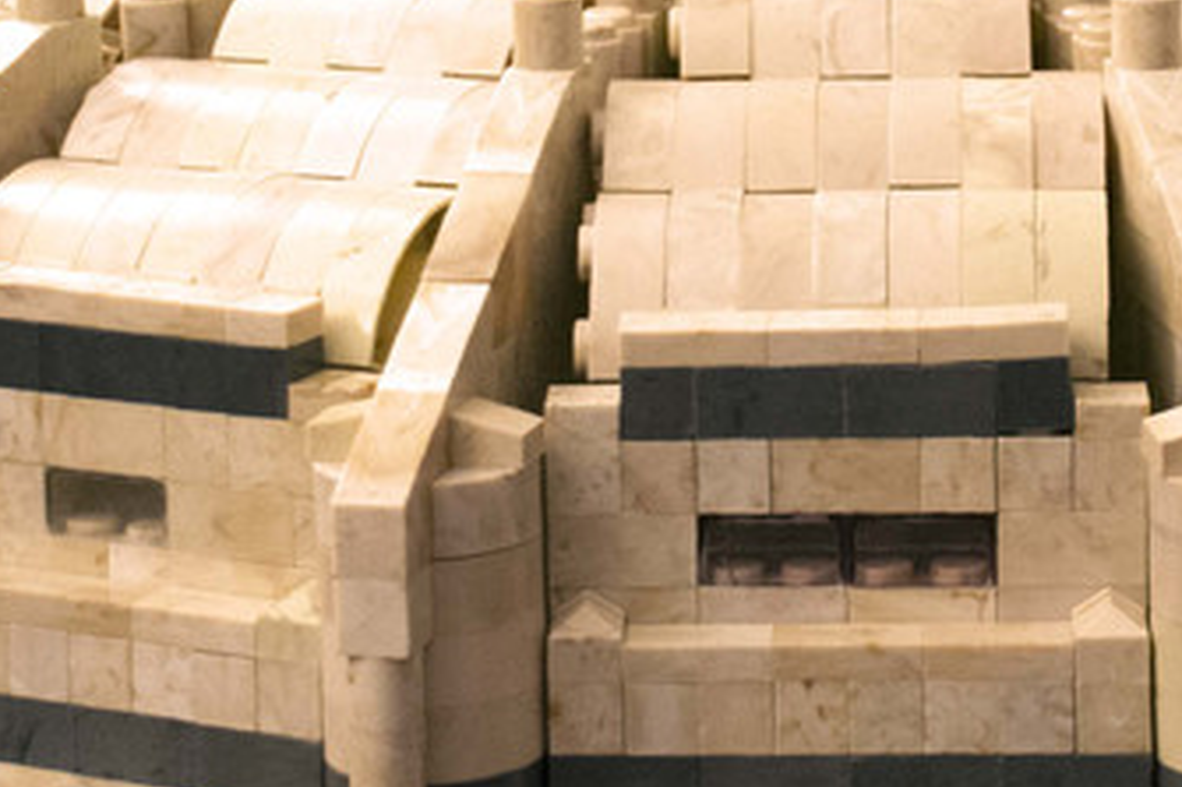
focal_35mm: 167
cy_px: 208
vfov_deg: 8.2
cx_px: 857
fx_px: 5473
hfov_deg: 12.3
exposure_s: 1/30
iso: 1800
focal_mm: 31
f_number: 4
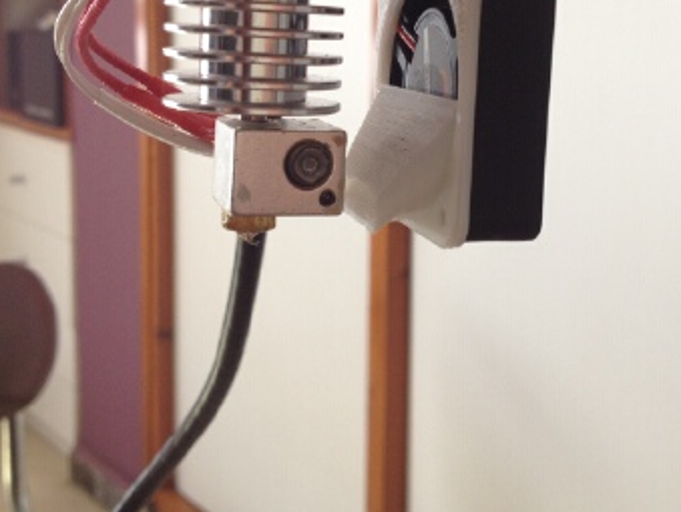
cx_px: 397
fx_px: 1083
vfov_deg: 26.3
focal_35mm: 55
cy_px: 137
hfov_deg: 34.8
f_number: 2.4
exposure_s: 1/40
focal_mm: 4.28
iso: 64
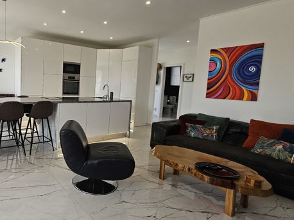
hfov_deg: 75.7
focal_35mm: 20
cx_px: 73
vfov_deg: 65.9
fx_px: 170
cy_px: 106
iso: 50
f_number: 2.2
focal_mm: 2.2
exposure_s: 1/158
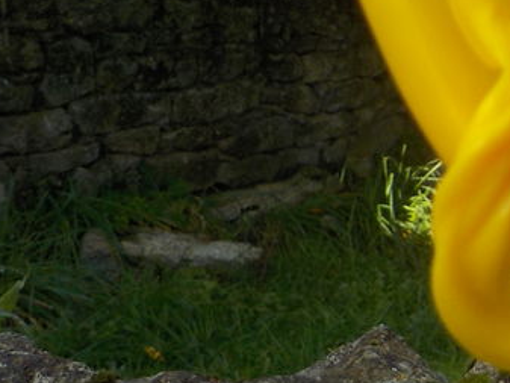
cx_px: 732
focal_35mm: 89
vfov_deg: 16.6
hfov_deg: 19.6
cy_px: 123
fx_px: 1312
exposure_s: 1/400
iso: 125
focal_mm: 4.1
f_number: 3.3
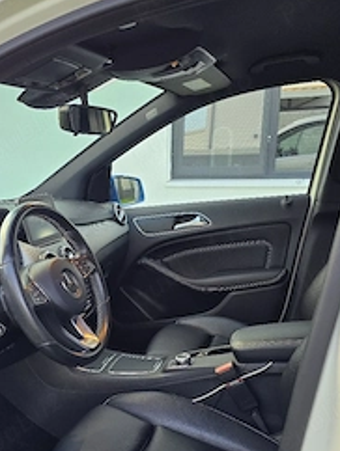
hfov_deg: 36.9
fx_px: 497
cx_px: 84
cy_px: 285
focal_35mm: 38
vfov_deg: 48.4
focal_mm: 6.3
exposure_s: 1/182
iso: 125
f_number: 1.7
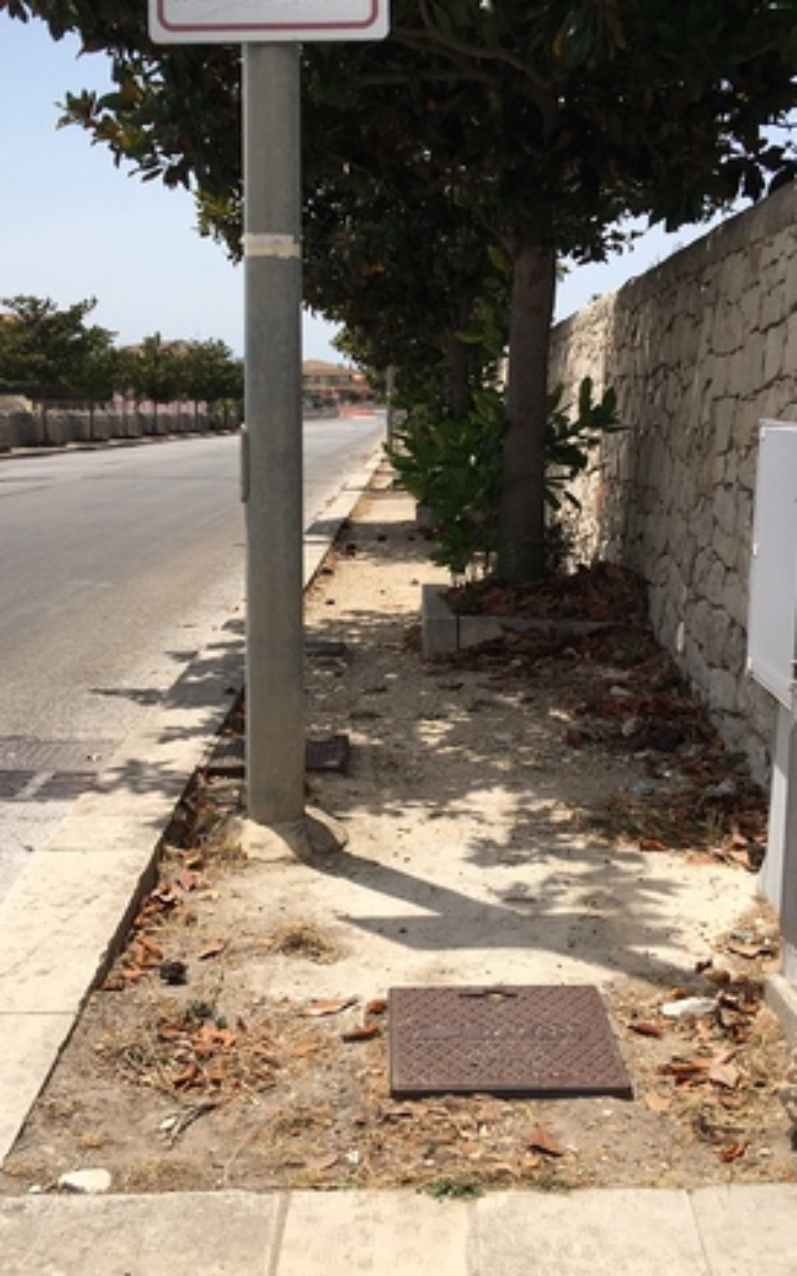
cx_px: 329
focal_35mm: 42
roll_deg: -0.8
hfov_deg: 30.5
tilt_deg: -7.3
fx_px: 1461
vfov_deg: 47.2
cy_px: 625
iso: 25
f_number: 2.2
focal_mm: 4.15
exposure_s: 1/2331
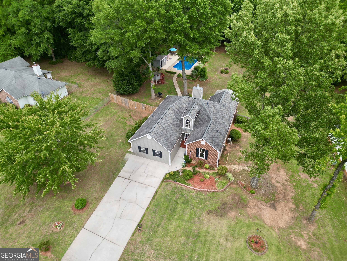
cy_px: 130
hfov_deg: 71.6
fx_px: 241
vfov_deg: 56.8
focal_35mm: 24
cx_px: 174
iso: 140
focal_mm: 6.72
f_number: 1.7
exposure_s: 1/1250
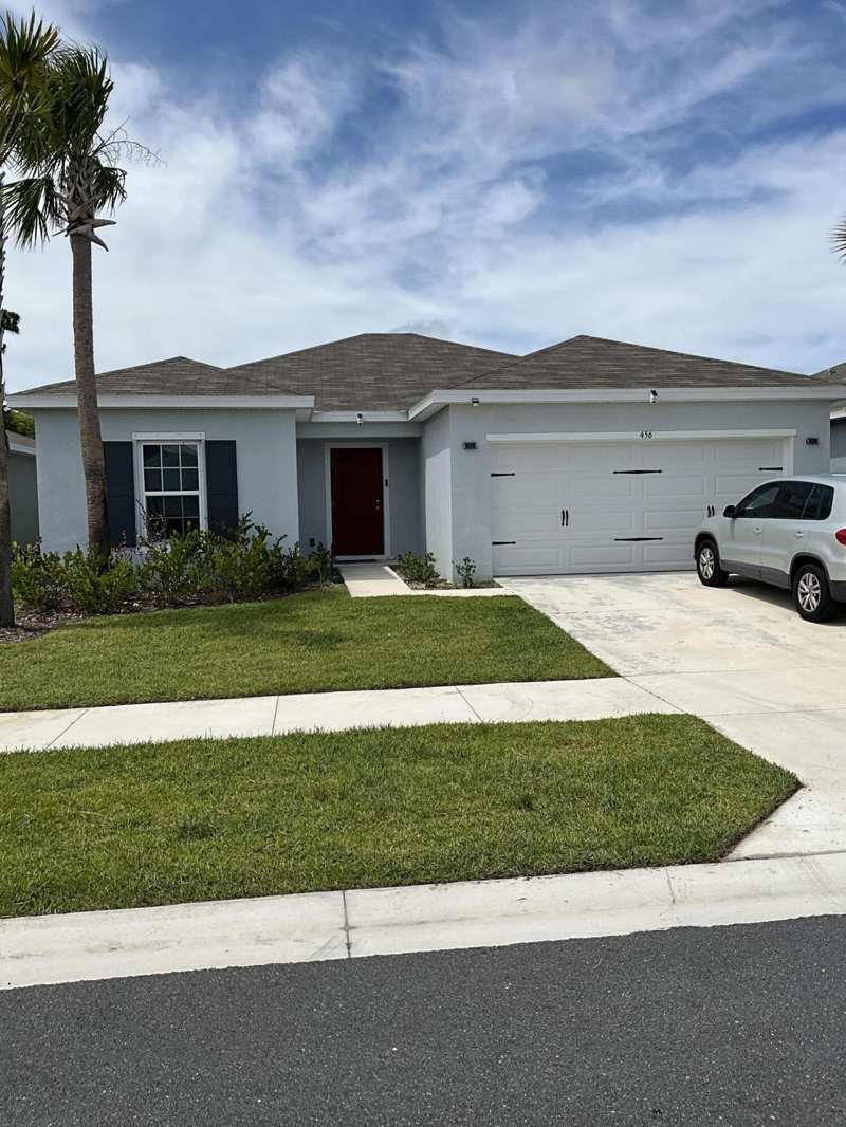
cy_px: 564
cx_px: 423
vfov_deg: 61.6
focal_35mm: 29
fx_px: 945
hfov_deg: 48.2
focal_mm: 3
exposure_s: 1/3322
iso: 25
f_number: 1.8
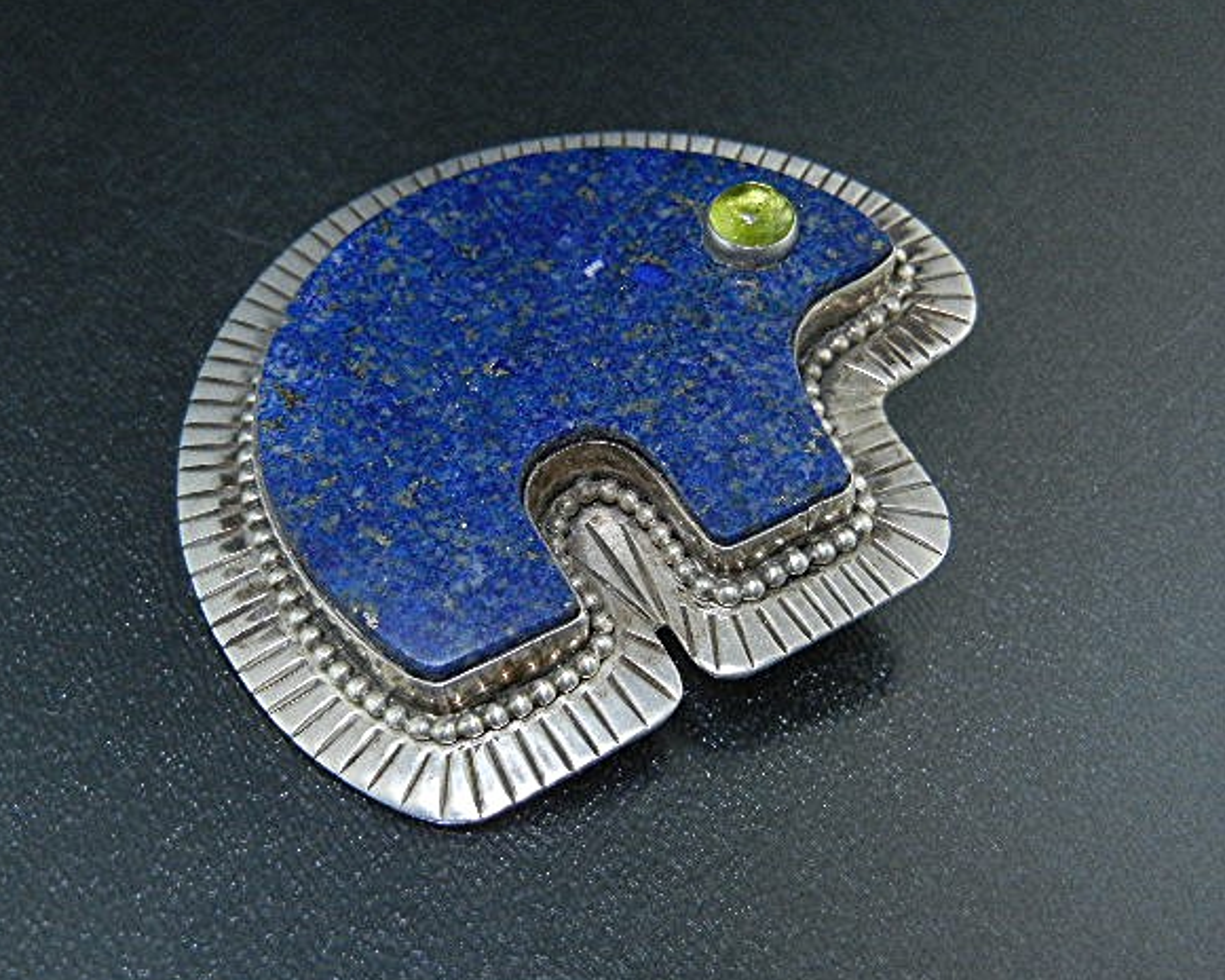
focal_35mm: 42
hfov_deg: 43.8
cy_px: 496
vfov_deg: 35.7
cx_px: 551
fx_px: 1523
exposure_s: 1/30
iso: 590
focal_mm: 7.1
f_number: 7.4
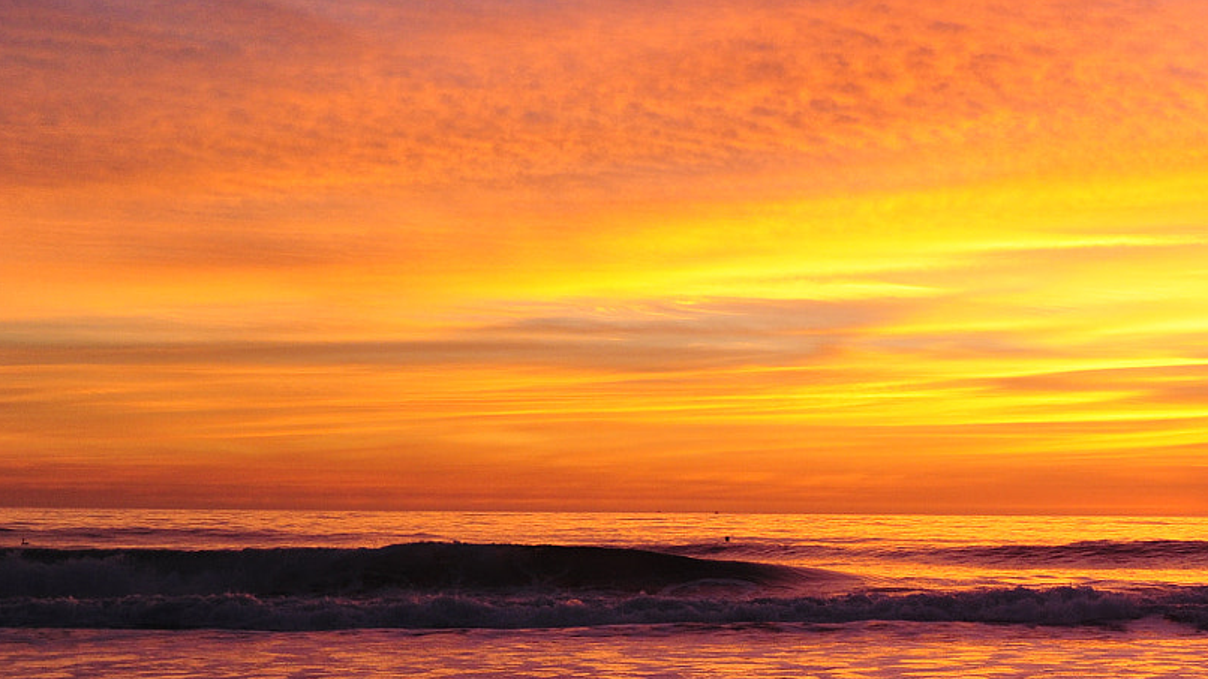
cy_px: 540
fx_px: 2530
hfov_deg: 25.6
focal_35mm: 79
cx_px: 1192
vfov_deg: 15.2
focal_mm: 38
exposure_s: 1/400
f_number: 4.2
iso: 1250
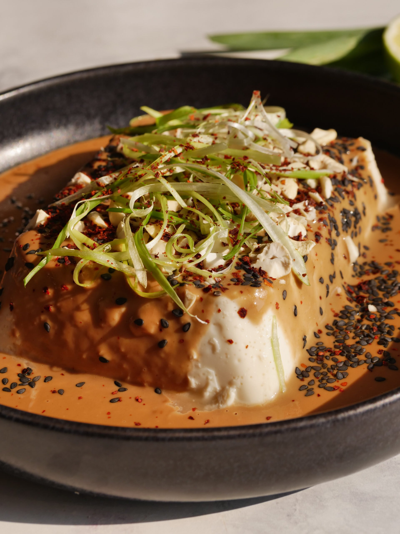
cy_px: 267
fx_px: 1325
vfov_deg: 22.8
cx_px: 200
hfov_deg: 17.2
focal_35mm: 86
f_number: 5.6
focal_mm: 43
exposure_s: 1/640
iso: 200
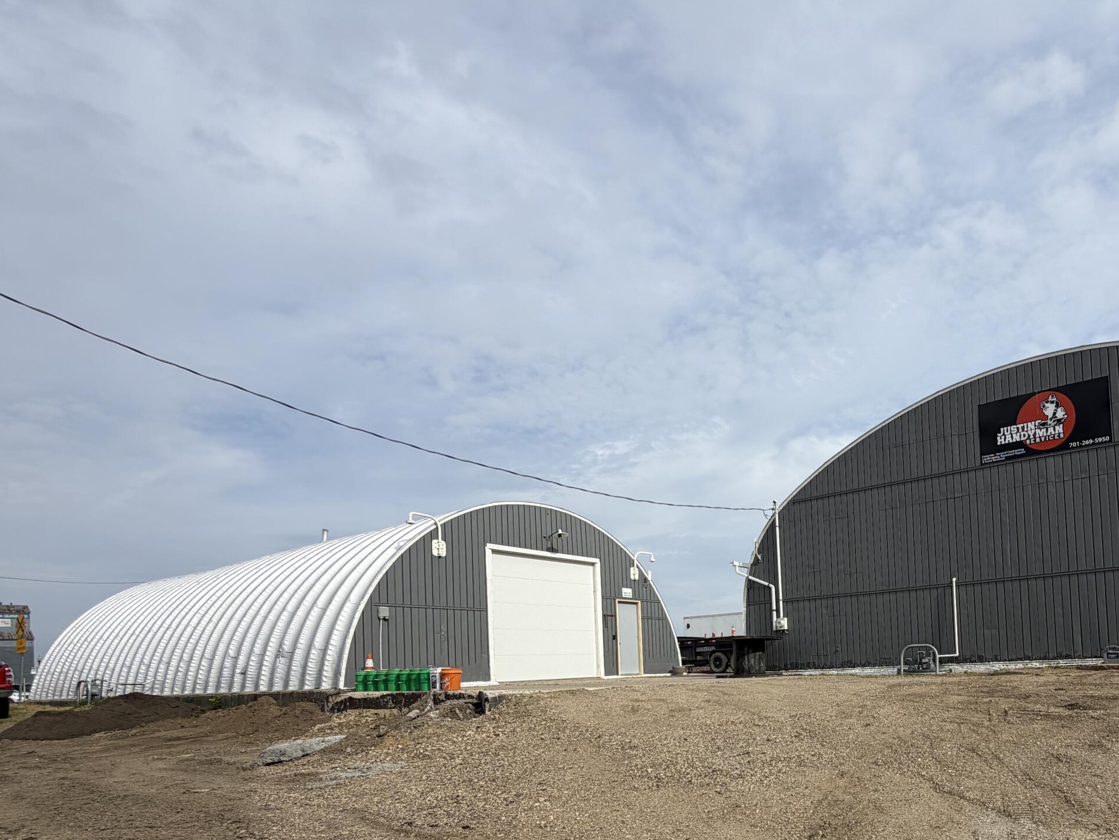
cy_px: 634
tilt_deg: +2.2
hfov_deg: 71.4
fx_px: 711
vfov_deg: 57.8
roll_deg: +3.0
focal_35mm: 22
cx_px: 834
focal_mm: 2.22
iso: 20
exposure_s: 1/1189
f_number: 2.2
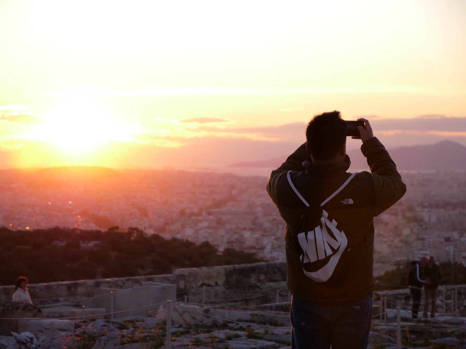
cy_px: 174
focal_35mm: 120
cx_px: 233
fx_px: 1615
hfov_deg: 16.4
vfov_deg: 12.3
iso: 100
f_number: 4
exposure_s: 1/125
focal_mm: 60
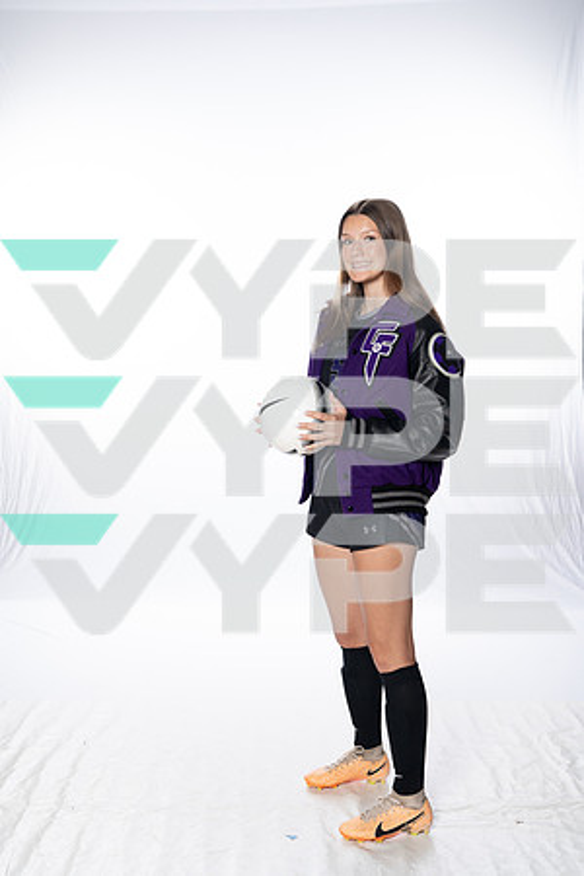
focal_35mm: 49
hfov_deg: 27.5
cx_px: 292
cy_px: 438
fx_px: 1192
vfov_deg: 40.3
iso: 800
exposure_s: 1/250
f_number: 8
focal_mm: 49
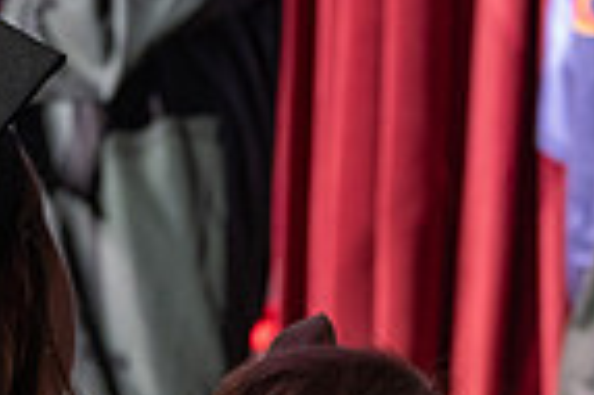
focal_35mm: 217
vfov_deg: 6.3
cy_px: 496
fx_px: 3576
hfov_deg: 9.5
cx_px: 226
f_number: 4
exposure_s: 1/80
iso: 2500
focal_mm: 47
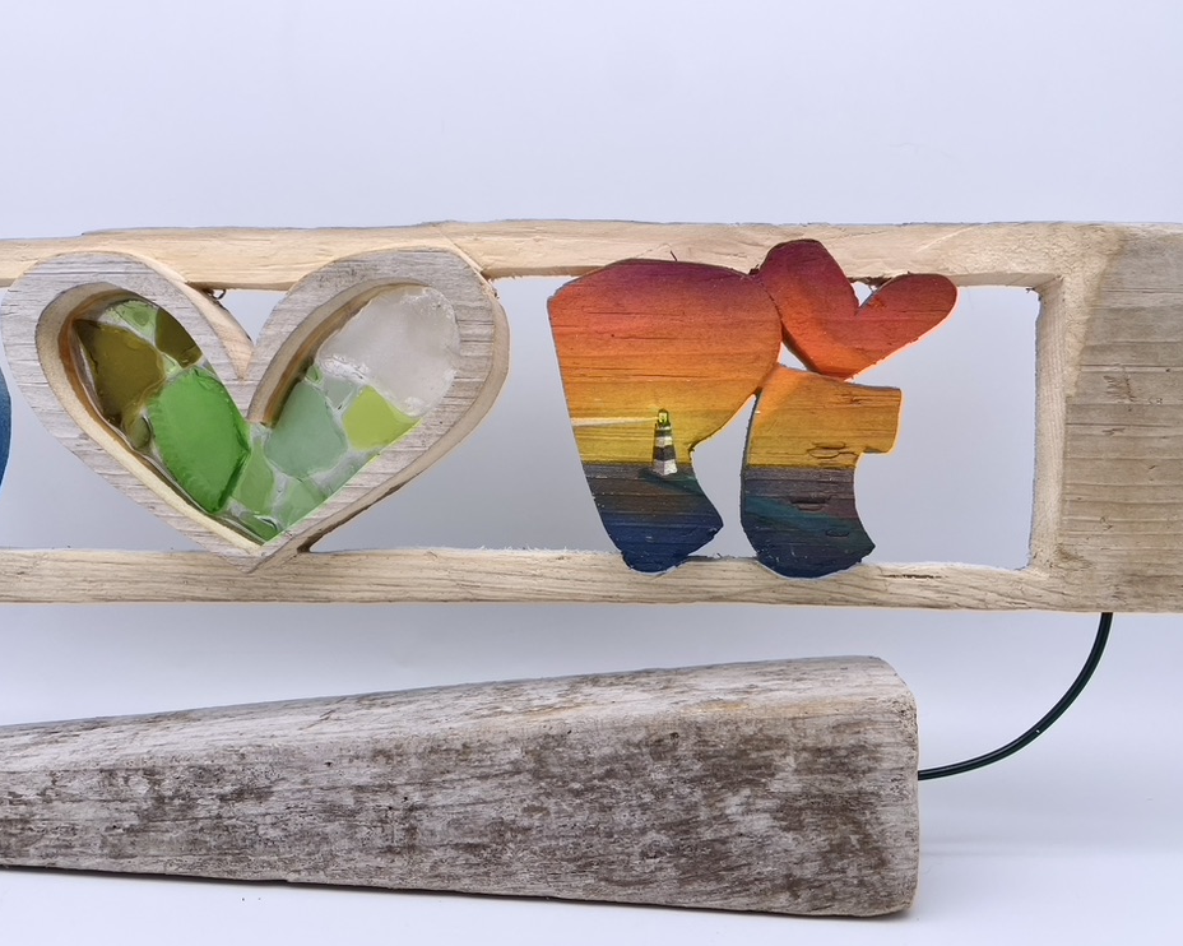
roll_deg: +0.8
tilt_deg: -4.1
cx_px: 584
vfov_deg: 51.5
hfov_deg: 62.2
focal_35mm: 28
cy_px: 468
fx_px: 980
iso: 32
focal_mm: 4.2
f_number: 1.6
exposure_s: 1/801
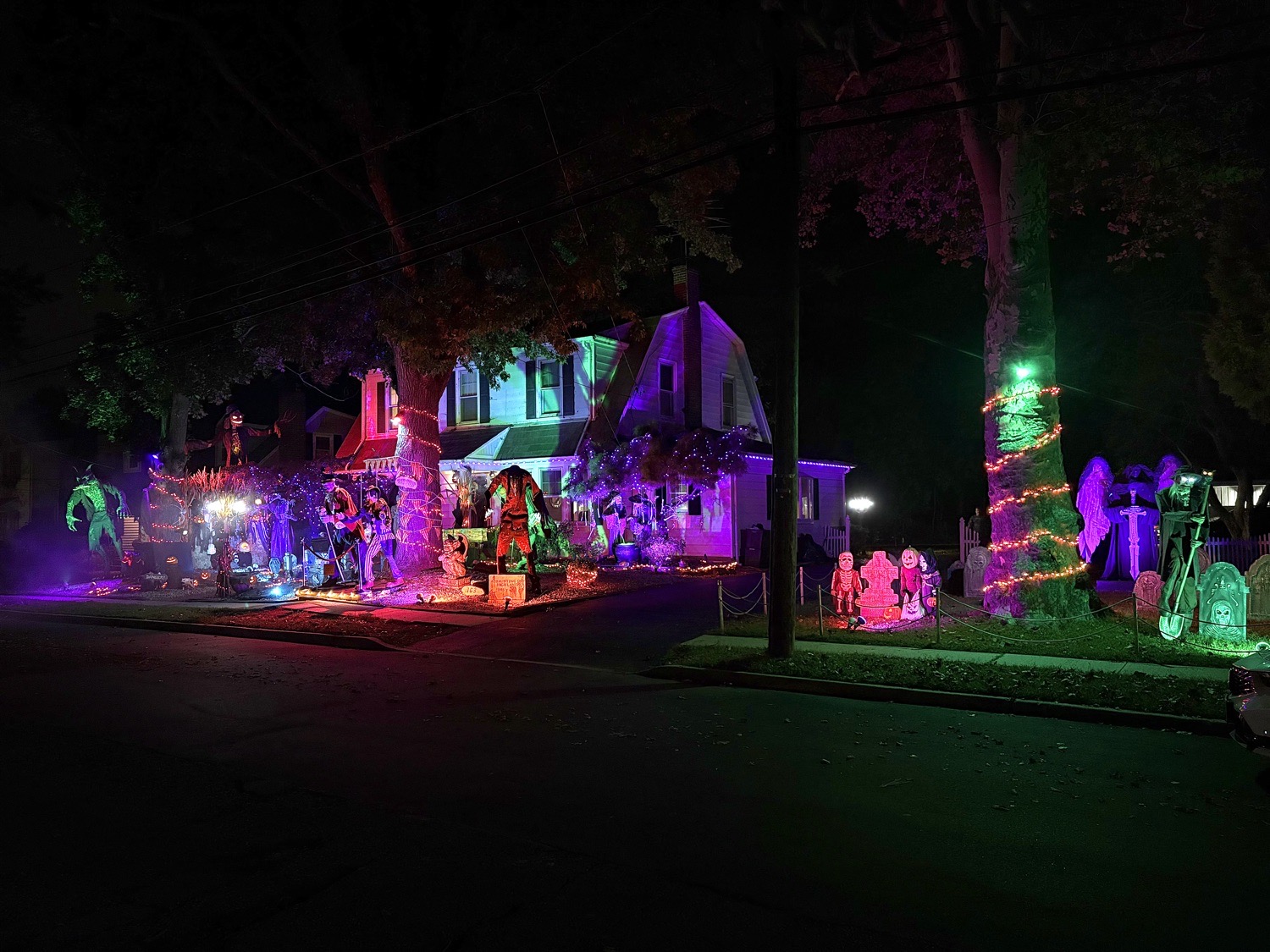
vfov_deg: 53.1
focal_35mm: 26
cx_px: 635
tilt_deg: +1.6
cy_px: 476
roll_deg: +0.6
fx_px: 954
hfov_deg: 67.3
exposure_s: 1/30
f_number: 1.6
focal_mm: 5.96
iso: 800
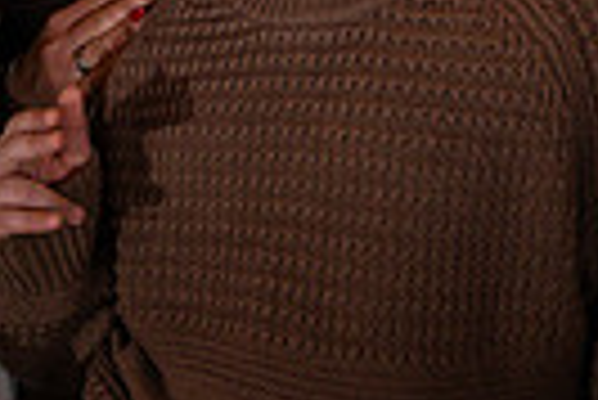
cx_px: 47
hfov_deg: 14.9
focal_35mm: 136
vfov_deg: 9.7
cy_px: -272
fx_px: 2262
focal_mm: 29
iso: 800
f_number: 4
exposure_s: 1/160
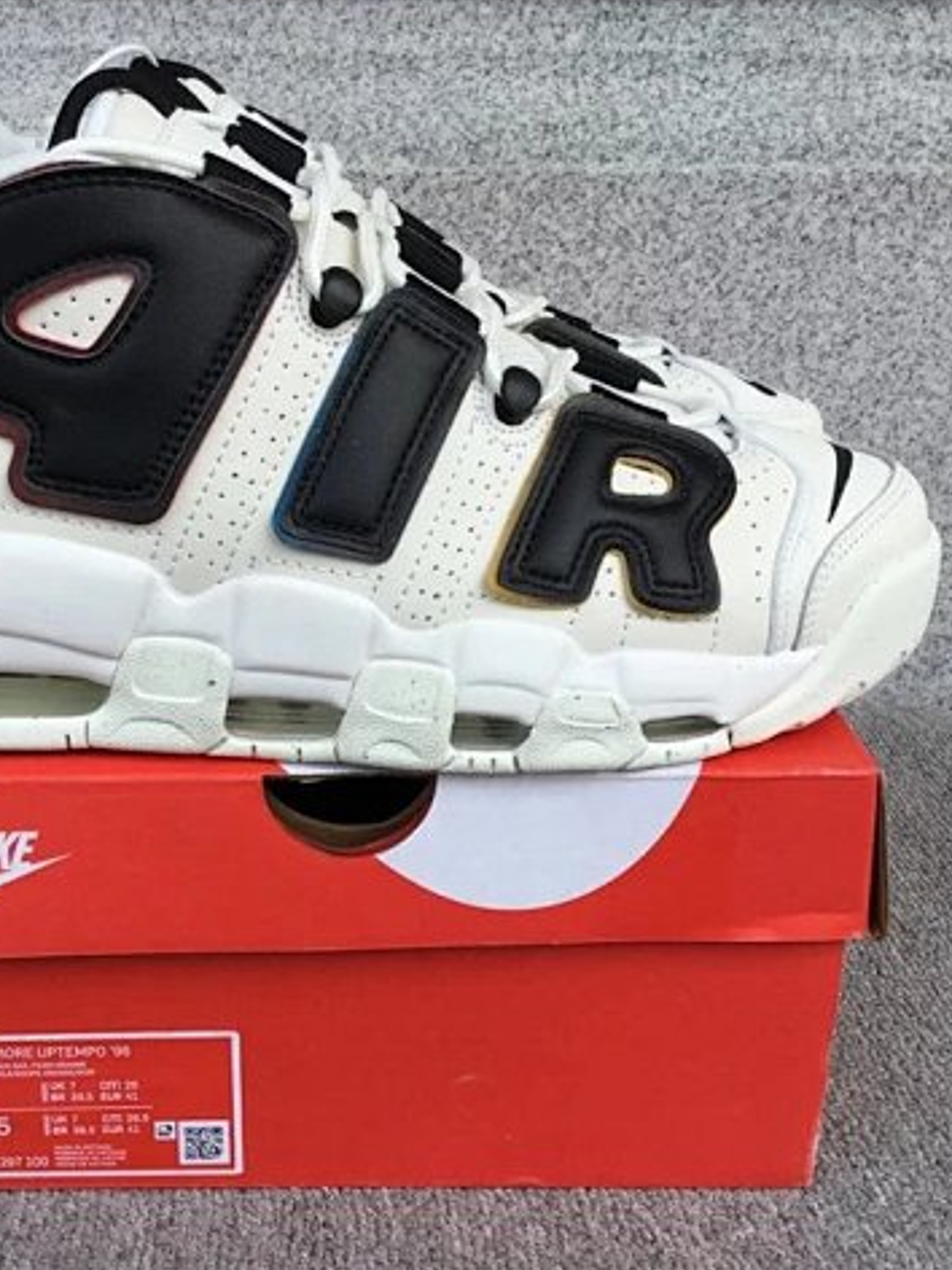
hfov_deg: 34.1
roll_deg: +0.4
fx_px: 1540
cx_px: 347
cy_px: 627
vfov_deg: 44.8
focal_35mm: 42
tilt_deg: -19.5
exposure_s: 1/657
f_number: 2.4
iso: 25
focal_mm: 3.3
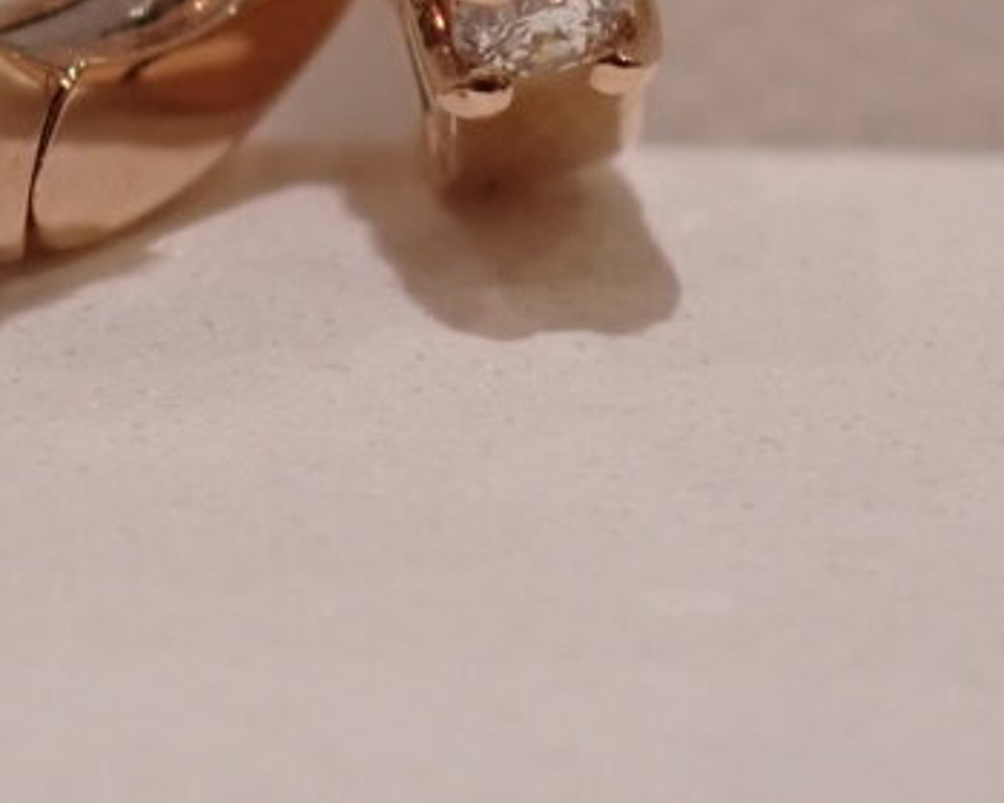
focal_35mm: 335
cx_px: 204
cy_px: -479
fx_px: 9954
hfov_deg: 5.8
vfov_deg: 4.6
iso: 200
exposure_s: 1/100
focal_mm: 18
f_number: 4.9
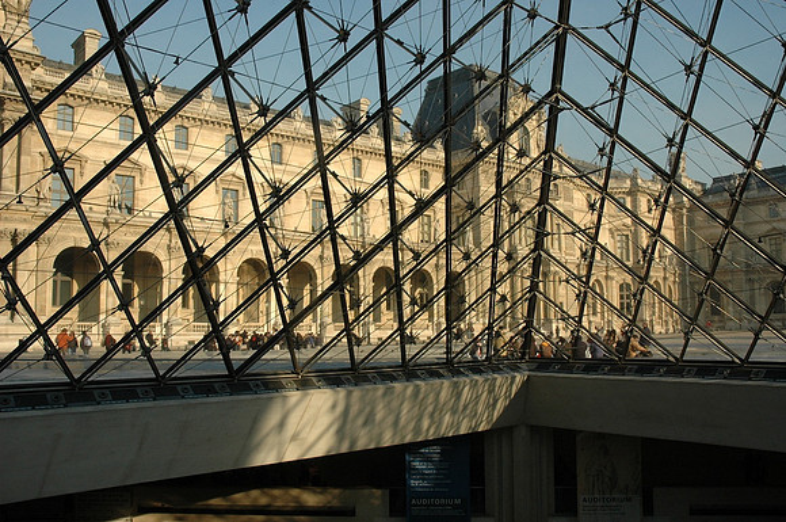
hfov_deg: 57.3
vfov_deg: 39.9
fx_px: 719
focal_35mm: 33
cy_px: 261
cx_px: 393
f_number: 10
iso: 400
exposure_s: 1/400
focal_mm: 22
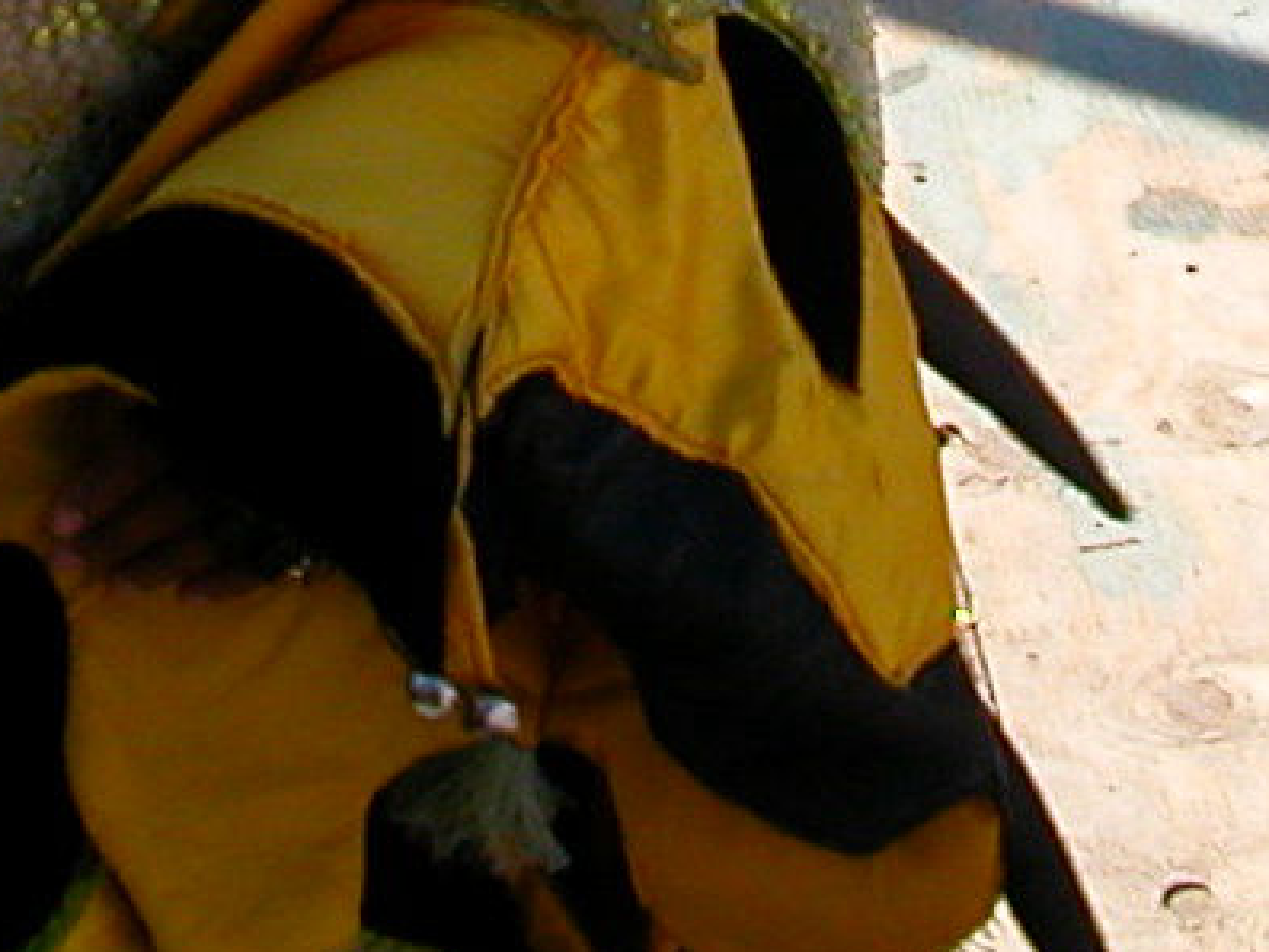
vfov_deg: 9.4
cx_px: 617
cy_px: -869
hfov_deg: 13.2
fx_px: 5464
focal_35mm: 149
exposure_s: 1/328
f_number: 4.5
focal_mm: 5.6
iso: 100
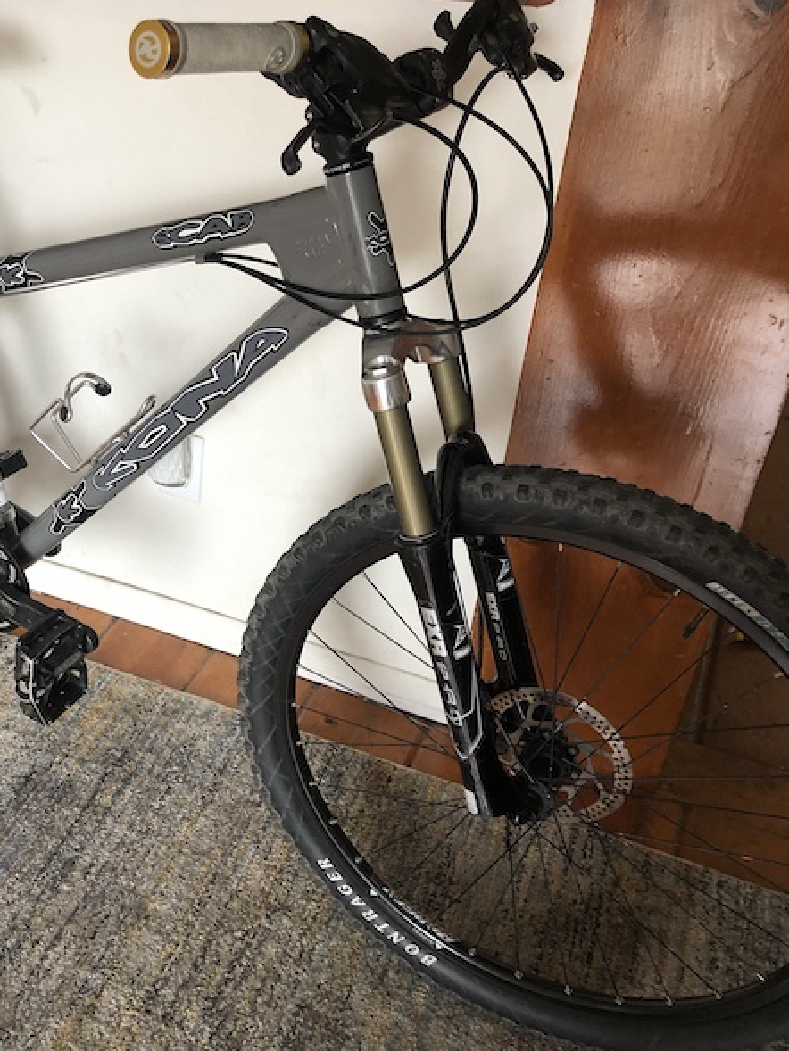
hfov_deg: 36.4
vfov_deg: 49.0
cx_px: 154
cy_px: 517
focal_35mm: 38
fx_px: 1154
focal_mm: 3.99
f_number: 1.8
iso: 40
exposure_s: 1/24
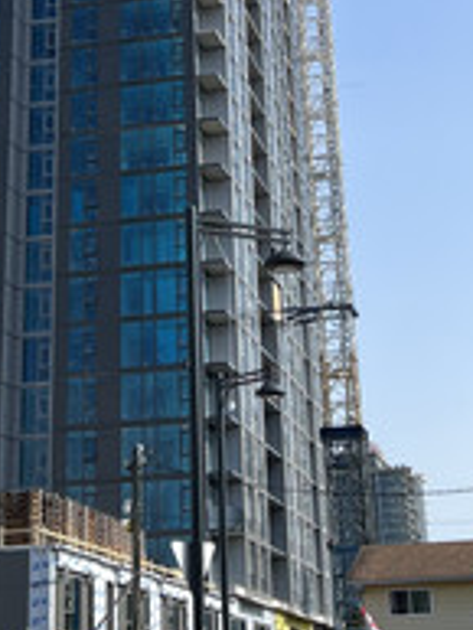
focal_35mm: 86
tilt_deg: +26.0
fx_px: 1565
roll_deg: +1.5
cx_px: 209
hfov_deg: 17.2
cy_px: -29
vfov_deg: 21.8
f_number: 1.5
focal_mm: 5.7
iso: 50
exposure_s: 1/5587
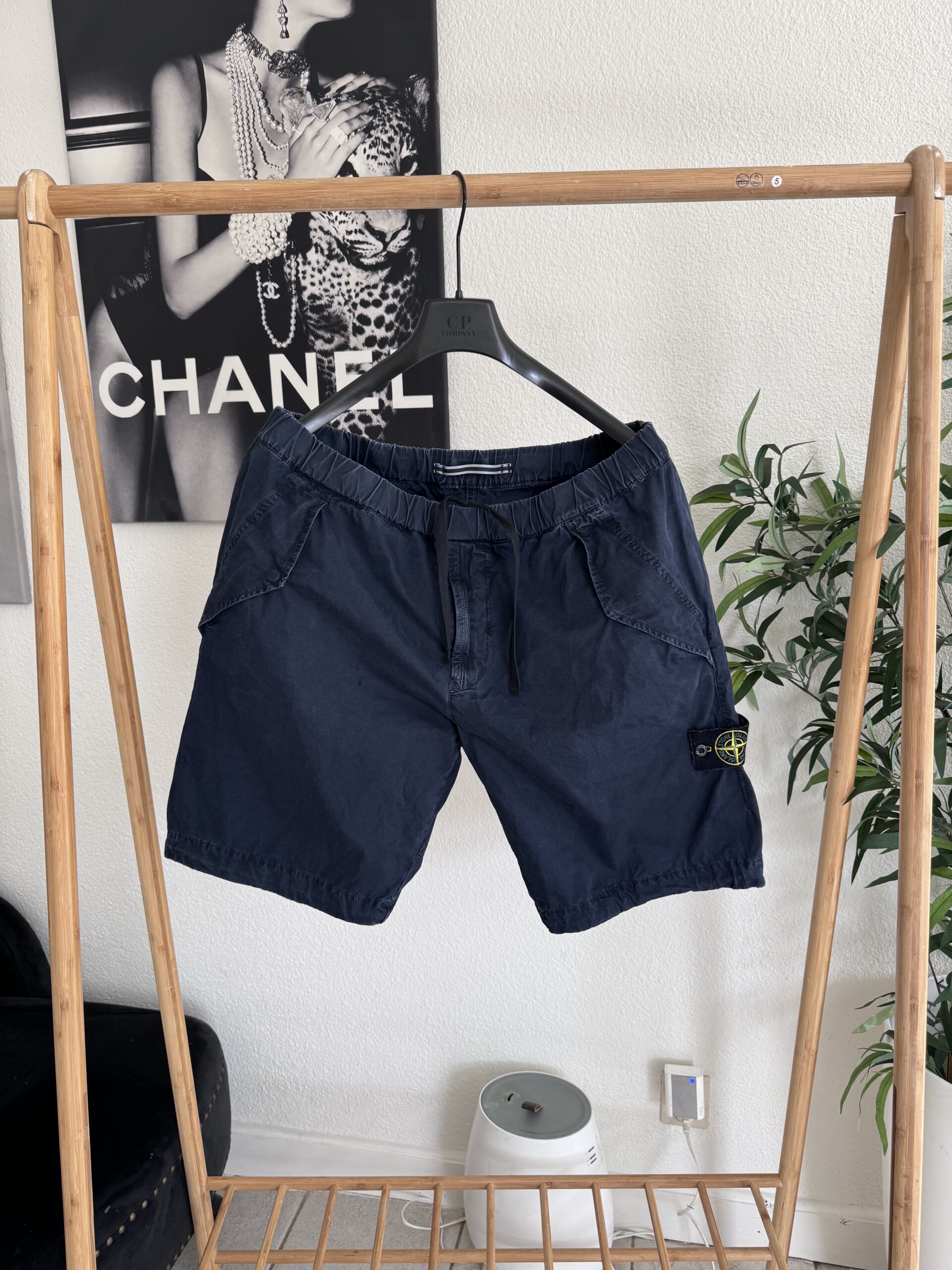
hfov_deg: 56.8
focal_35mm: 24
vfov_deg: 71.6
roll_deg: +0.9
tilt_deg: -10.1
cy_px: 635
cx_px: 476
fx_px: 880
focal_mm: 6.76
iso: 100
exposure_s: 1/121
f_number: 1.78
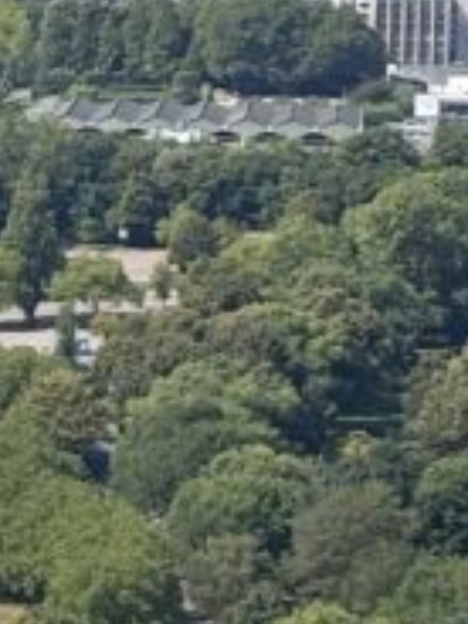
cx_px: -655
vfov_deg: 6.8
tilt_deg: -6.3
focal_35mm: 290
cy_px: 153
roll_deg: -0.3
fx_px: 5228
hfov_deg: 5.0
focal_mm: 5.96
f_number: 1.6
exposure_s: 1/2288
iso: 40
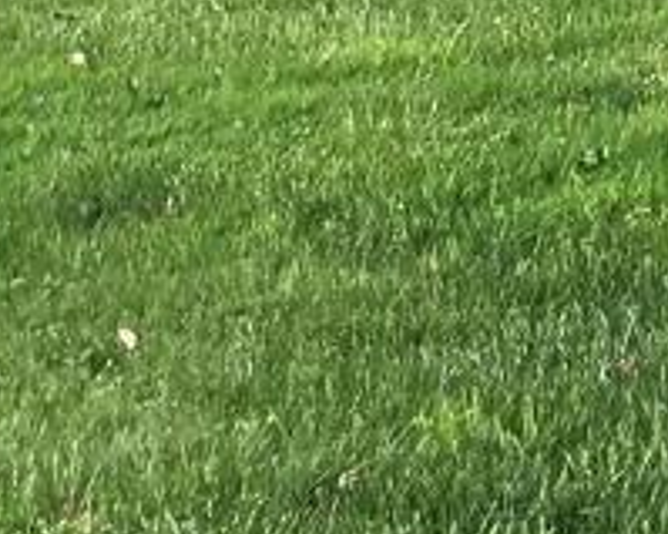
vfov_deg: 7.0
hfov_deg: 8.9
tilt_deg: +5.0
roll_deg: -0.3
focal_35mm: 205
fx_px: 4051
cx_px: 1299
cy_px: -890
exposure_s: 1/232
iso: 25
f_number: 2.2
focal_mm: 4.15
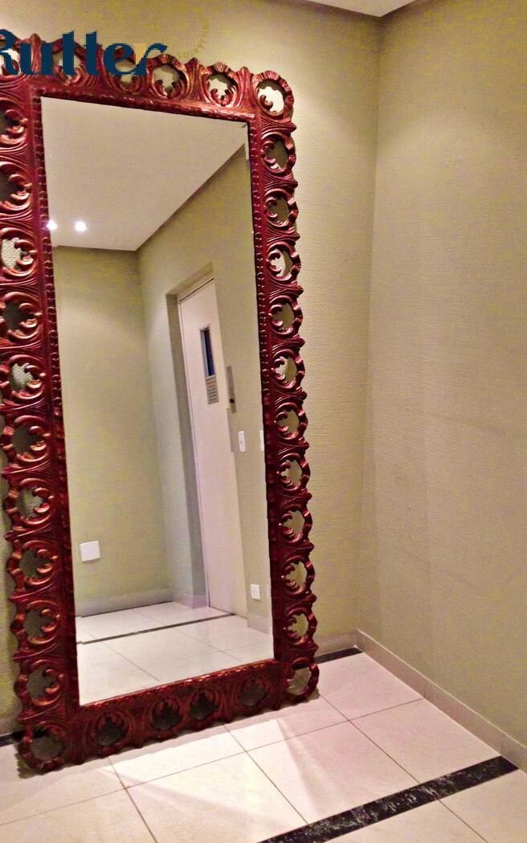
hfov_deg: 35.3
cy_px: 422
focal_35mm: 36
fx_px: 827
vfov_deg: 54.0
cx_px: 300
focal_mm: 4.12
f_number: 2.4
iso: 250
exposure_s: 1/20
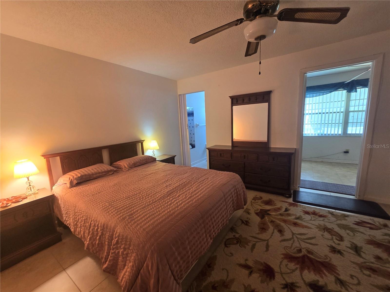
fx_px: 146
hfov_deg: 106.2
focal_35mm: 13
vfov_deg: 89.9
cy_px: 146
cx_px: 195
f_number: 2.2
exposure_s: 1/60
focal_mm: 2.2
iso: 160
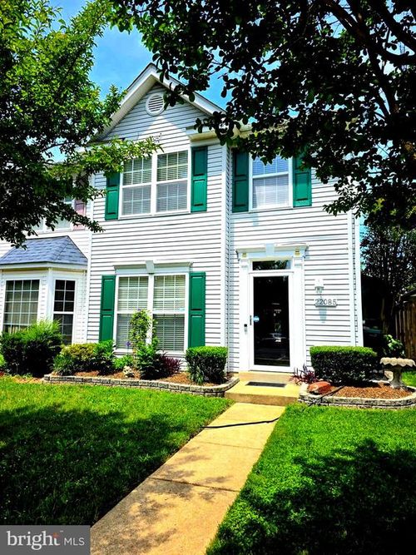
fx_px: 369
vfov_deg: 73.9
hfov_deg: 58.9
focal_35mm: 23
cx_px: 208
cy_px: 278
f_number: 1.7
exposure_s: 1/5000
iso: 80
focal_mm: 6.3
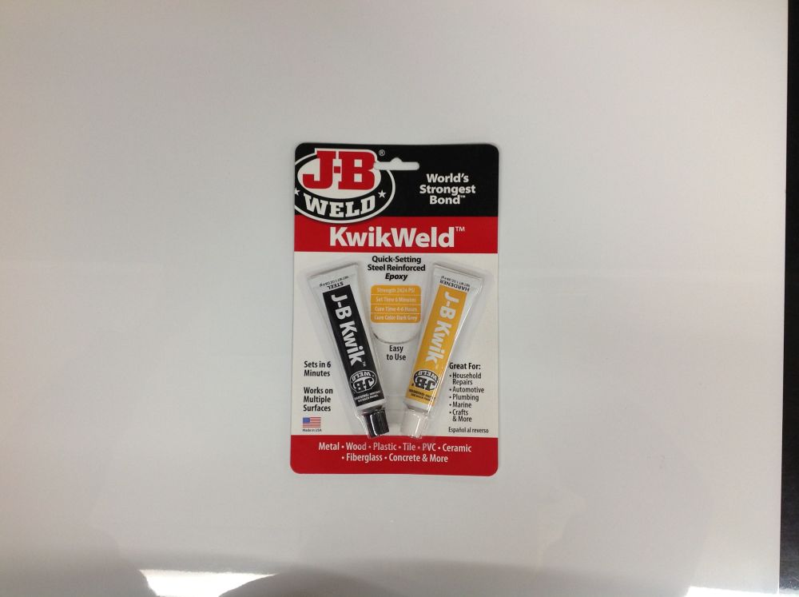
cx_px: 400
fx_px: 807
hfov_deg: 52.7
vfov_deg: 40.6
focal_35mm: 35
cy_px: 298
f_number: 2.4
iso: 64
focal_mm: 4.28
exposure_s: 1/33
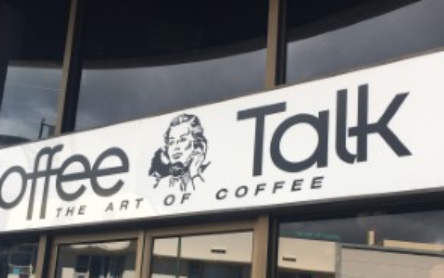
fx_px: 569
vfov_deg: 26.8
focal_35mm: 47
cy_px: 230
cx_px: 233
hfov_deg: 42.6
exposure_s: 1/680
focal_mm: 4.15
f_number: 2.2
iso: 25
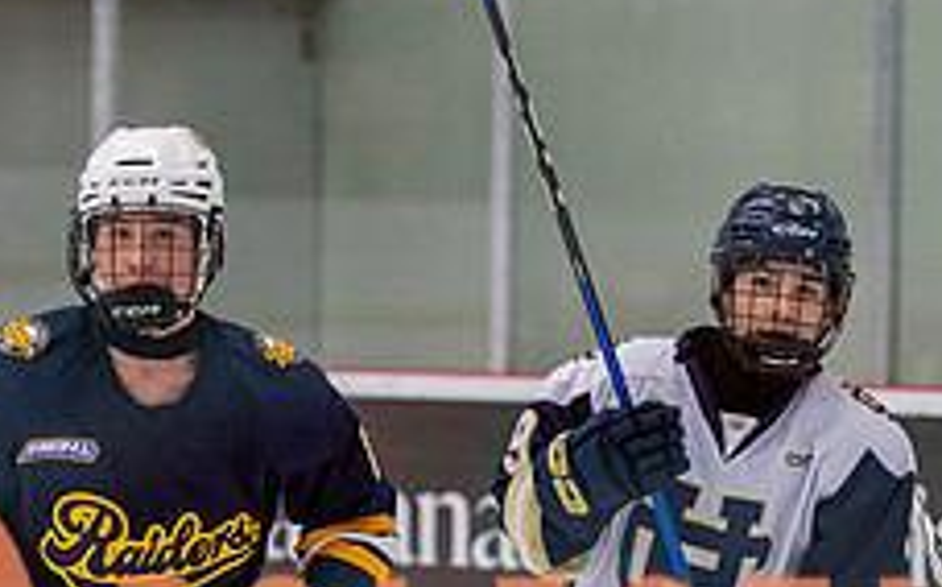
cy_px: 687
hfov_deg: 5.8
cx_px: 523
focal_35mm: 363
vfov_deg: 3.6
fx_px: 9310
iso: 2000
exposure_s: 1/640
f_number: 3.2
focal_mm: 105
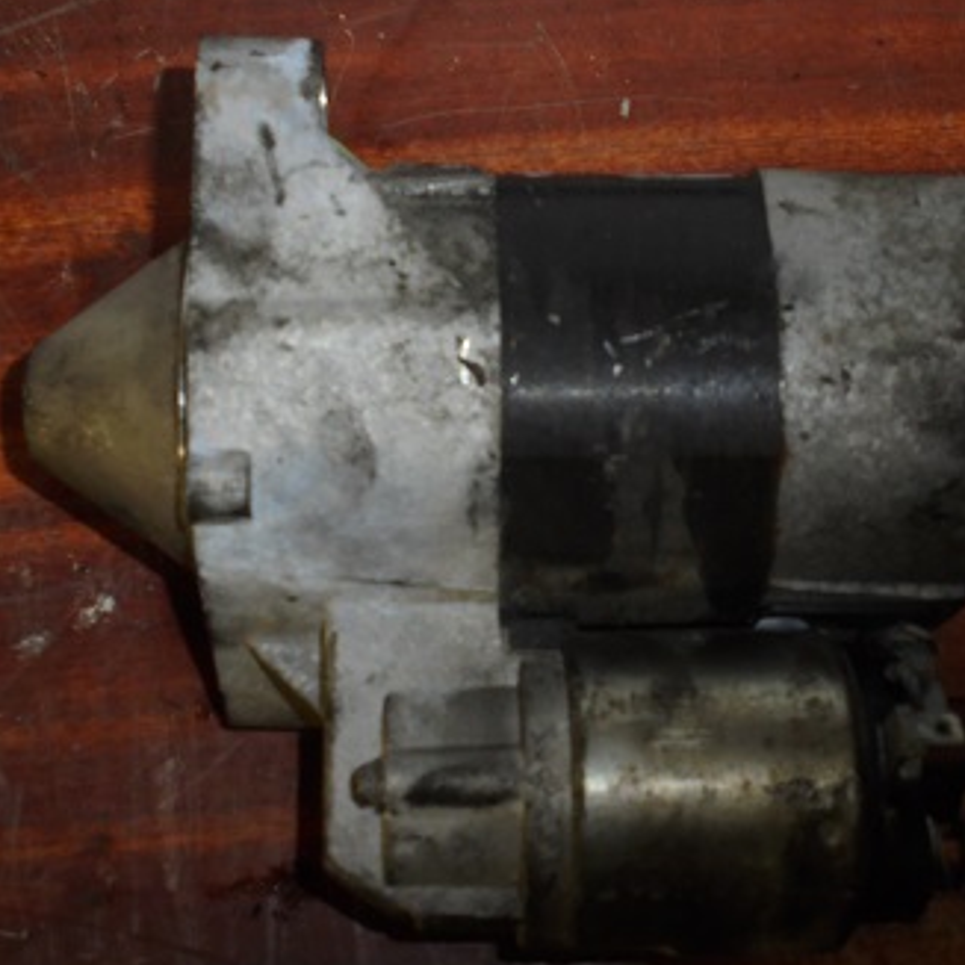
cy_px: 482
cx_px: 570
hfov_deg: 28.6
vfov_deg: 28.6
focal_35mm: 60
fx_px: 1892
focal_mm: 7.8
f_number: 4.5
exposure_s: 1/50
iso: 200
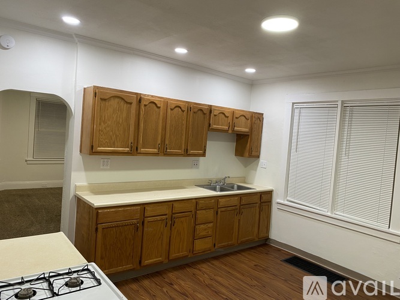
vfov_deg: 53.0
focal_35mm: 26
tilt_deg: -4.0
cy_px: 150
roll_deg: -4.1
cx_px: 200
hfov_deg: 67.3
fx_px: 300
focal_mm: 4.25
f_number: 1.8
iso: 100
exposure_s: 1/60
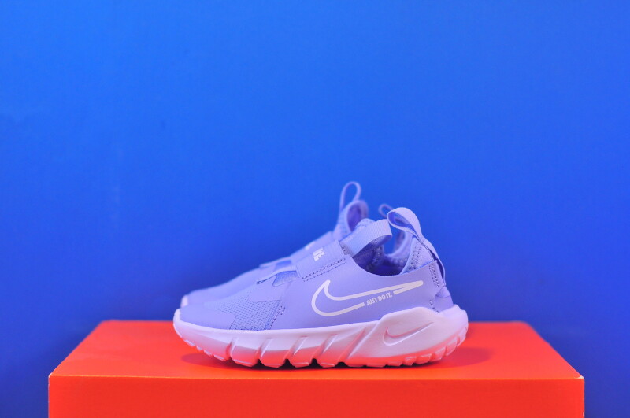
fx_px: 1311
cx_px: 315
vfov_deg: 18.1
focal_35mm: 75
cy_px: 209
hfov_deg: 27.0
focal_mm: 50
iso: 250
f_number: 2.5
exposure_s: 1/320
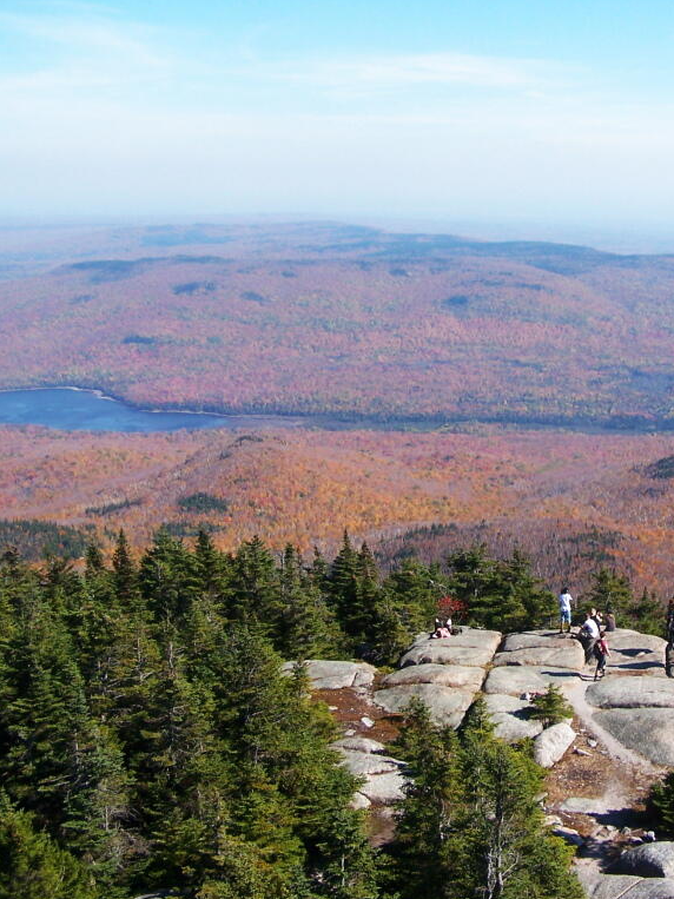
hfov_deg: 27.7
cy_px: 450
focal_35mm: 51
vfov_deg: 37.5
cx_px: 582
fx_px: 1324
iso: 80
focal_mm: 6.3
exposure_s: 1/640
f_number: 4
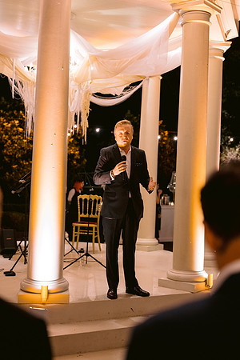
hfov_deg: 27.0
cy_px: 180
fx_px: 500
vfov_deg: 39.6
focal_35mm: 50
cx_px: 120
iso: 2000
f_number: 2.5
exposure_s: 1/50
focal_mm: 50
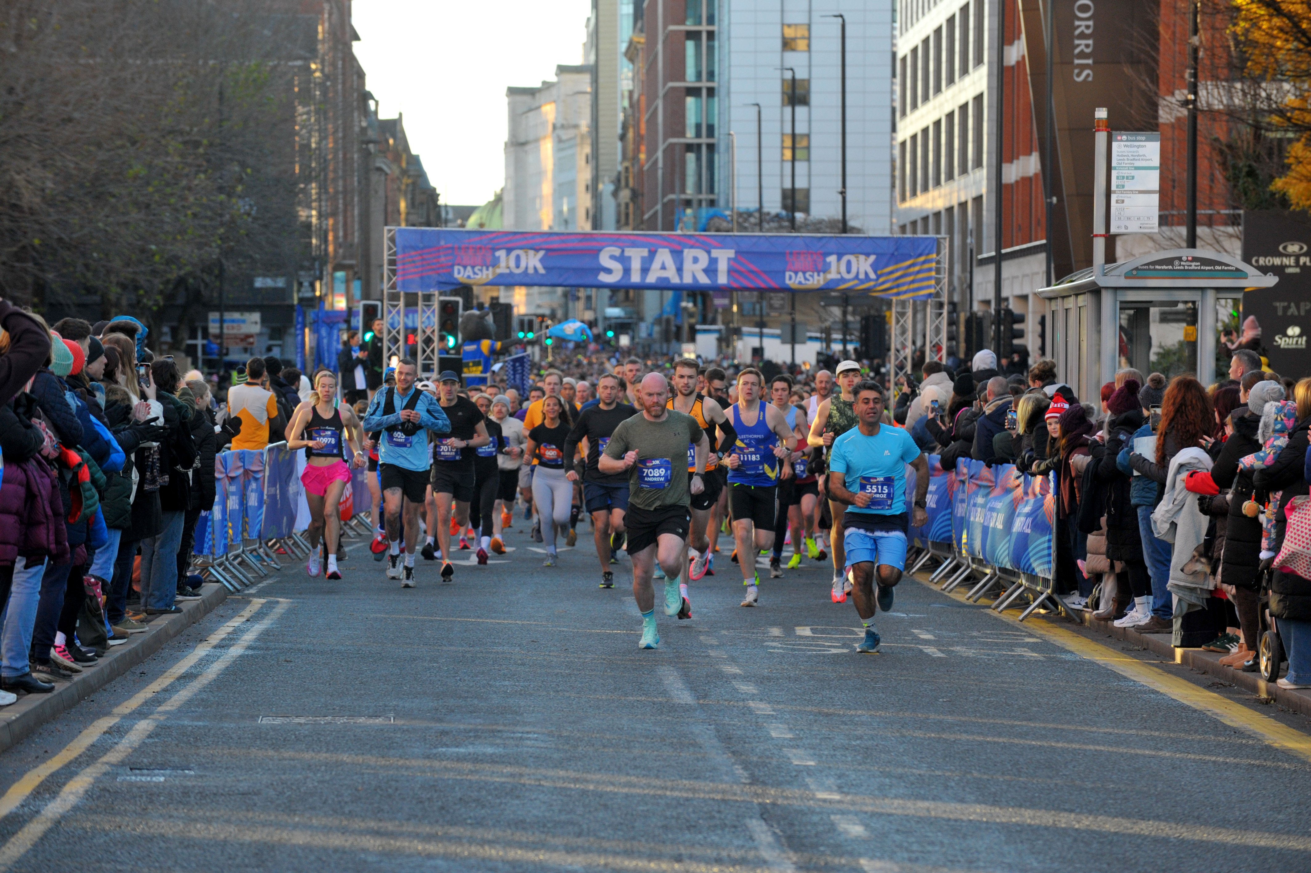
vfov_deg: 8.8
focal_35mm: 155
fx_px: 5641
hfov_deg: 13.3
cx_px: 656
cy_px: 436
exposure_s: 1/640
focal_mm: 155
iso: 1000
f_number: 4.5
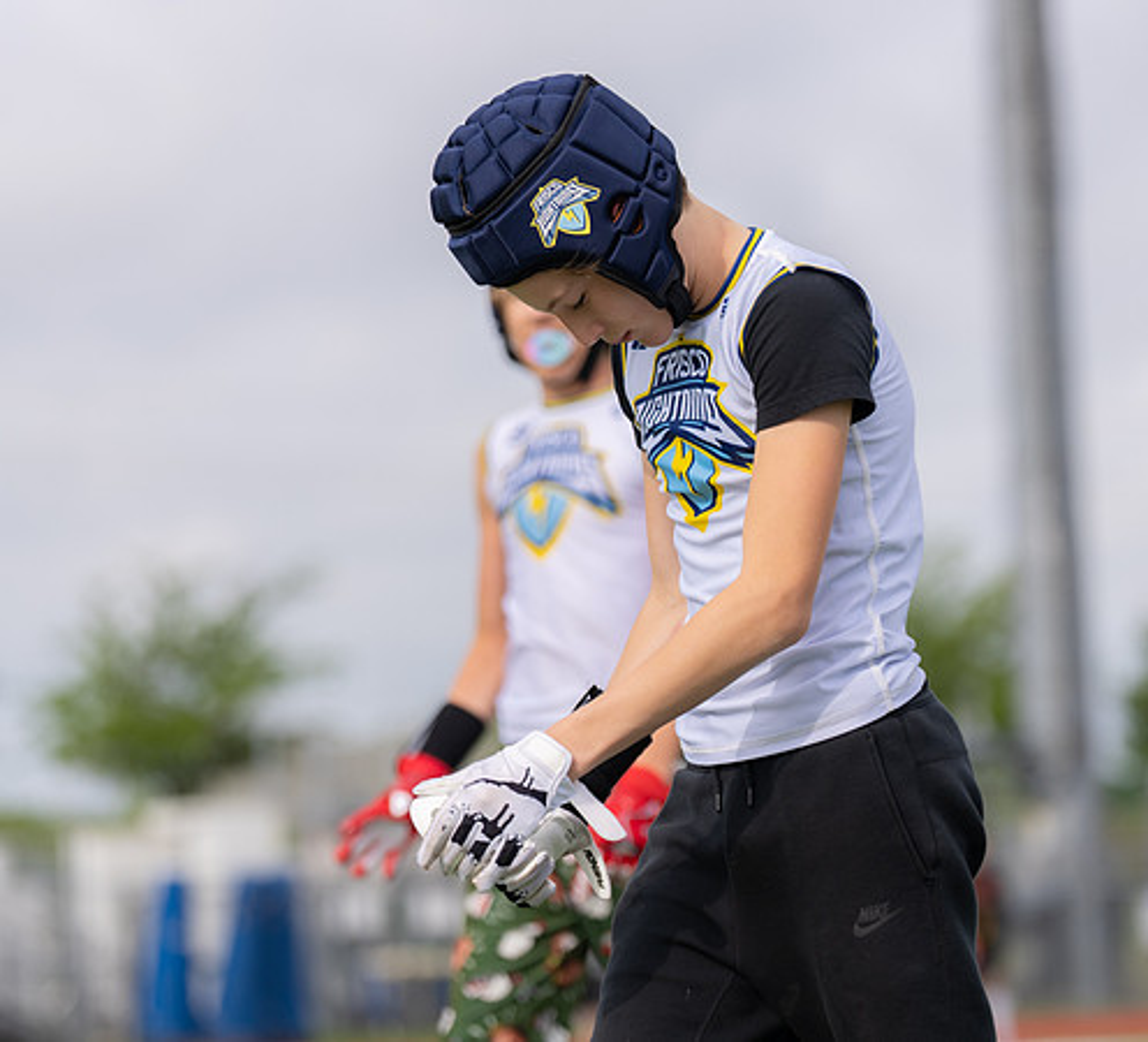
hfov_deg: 10.7
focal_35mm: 170
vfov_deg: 9.8
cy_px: 485
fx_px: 6103
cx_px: 688
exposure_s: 1/1250
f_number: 2.8
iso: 100
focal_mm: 125
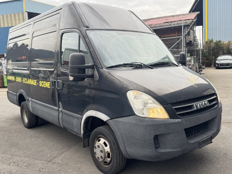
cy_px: 87
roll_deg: +3.9
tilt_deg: -6.8
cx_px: 116
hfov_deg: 71.6
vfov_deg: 56.8
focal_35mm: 24
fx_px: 161
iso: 80
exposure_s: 1/217
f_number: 1.78
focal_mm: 6.76
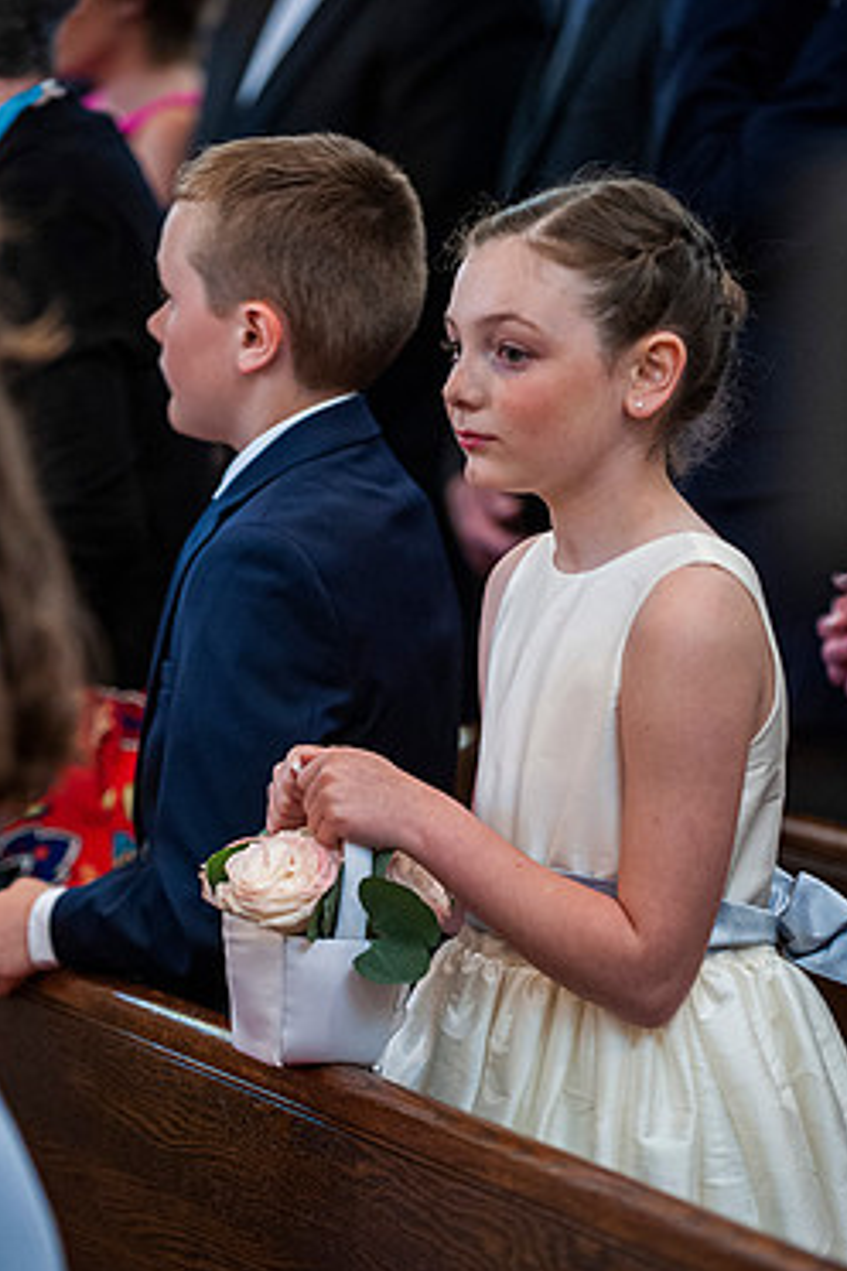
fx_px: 5540
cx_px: 394
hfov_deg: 8.7
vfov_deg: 13.1
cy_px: 738
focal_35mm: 157
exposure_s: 1/40
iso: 1600
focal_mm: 130
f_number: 2.8
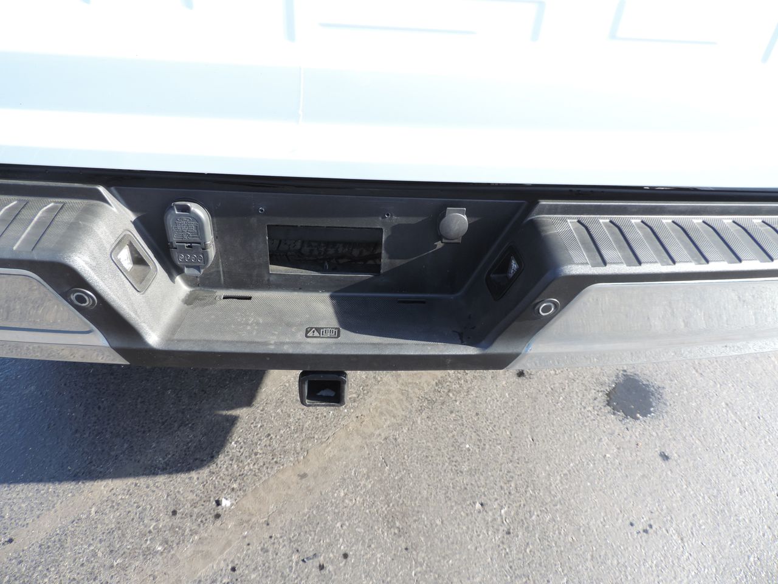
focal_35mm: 24
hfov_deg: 71.6
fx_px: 539
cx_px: 389
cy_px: 292
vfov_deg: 56.8
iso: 80
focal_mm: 4.3
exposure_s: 1/160
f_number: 3
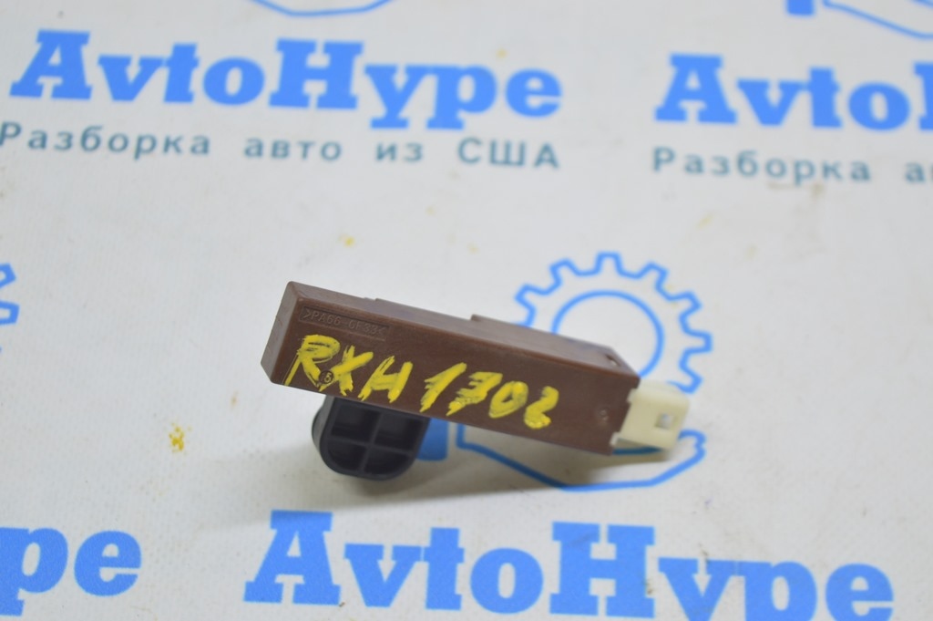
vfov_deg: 16.5
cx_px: 466
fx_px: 2136
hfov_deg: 24.6
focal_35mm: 82
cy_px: 310
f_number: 5.6
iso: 400
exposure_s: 1/20
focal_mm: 55
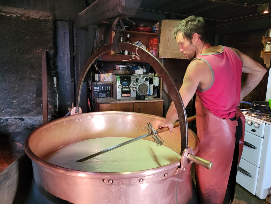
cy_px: 102
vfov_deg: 53.1
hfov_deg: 67.3
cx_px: 136
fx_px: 204
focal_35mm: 26
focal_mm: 5.4
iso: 400
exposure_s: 1/50
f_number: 1.8
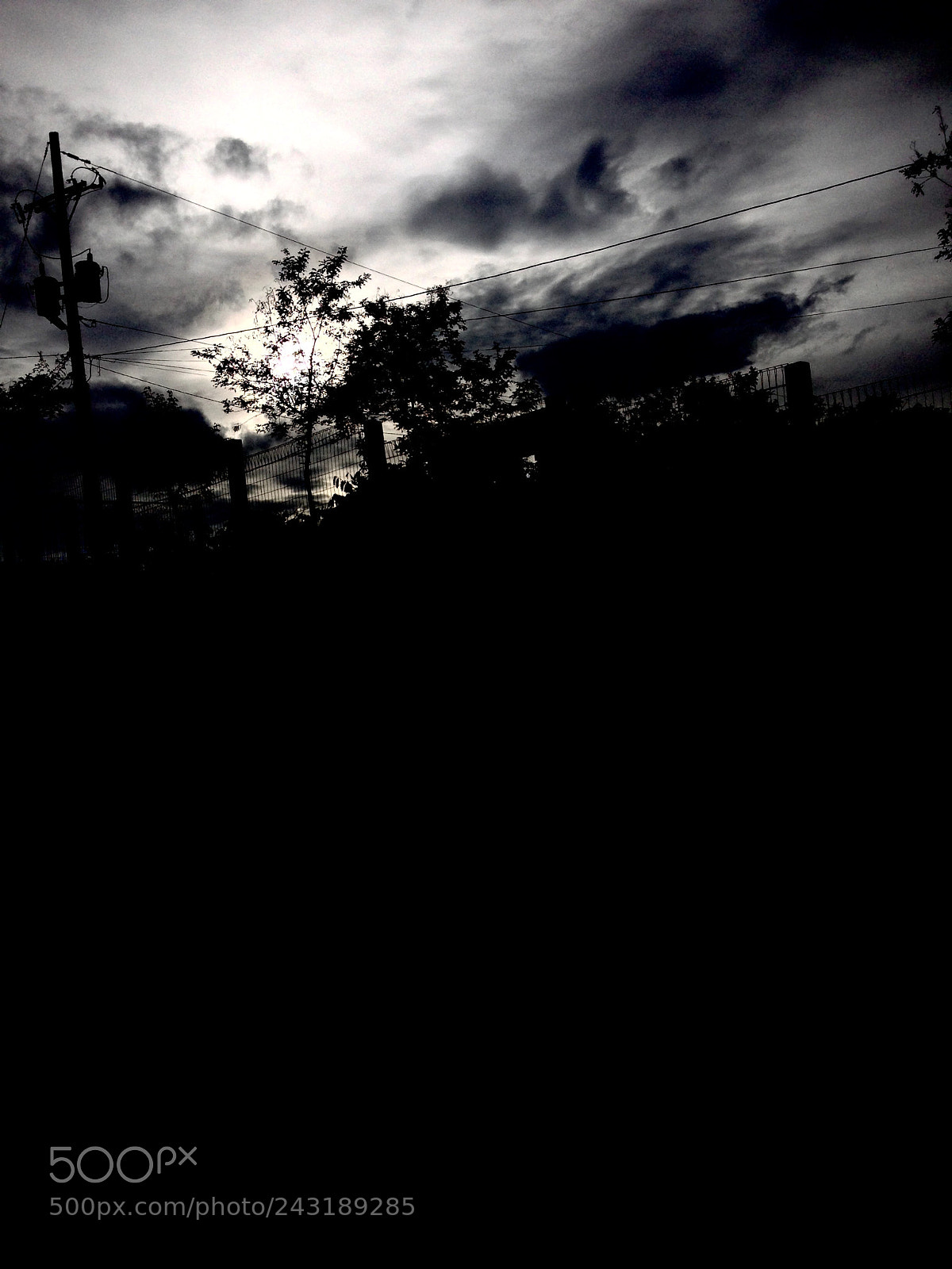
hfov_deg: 42.9
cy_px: 634
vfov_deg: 55.4
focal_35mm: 33
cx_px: 476
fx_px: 1210
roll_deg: +3.9
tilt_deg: -0.6
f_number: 2.4
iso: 50
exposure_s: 1/6024
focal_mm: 4.12
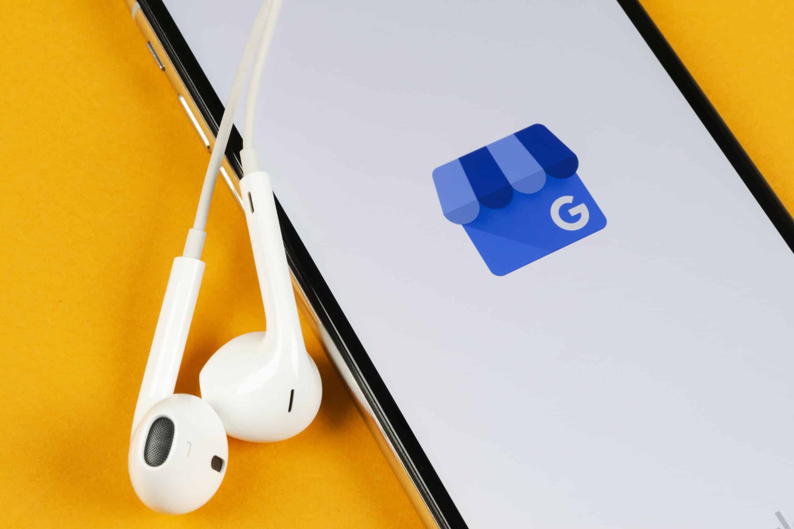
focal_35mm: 82
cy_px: 264
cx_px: 397
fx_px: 1820
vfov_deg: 16.6
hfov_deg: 24.6
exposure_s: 1/8
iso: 160
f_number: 16
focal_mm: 55
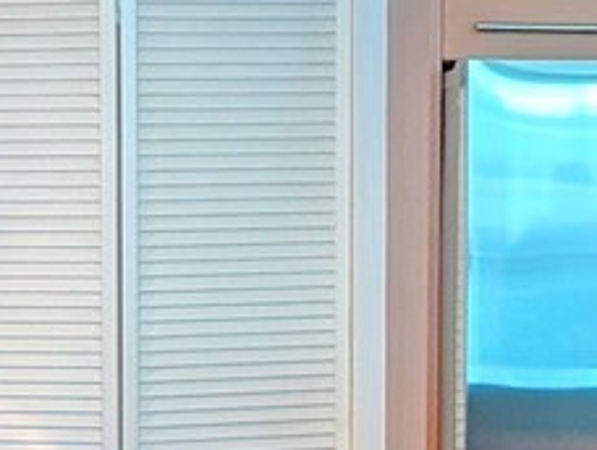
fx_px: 1452
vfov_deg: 17.6
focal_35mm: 84
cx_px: 254
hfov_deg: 23.2
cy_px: 224
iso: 114
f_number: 1.7
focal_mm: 2.02
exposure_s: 1/24
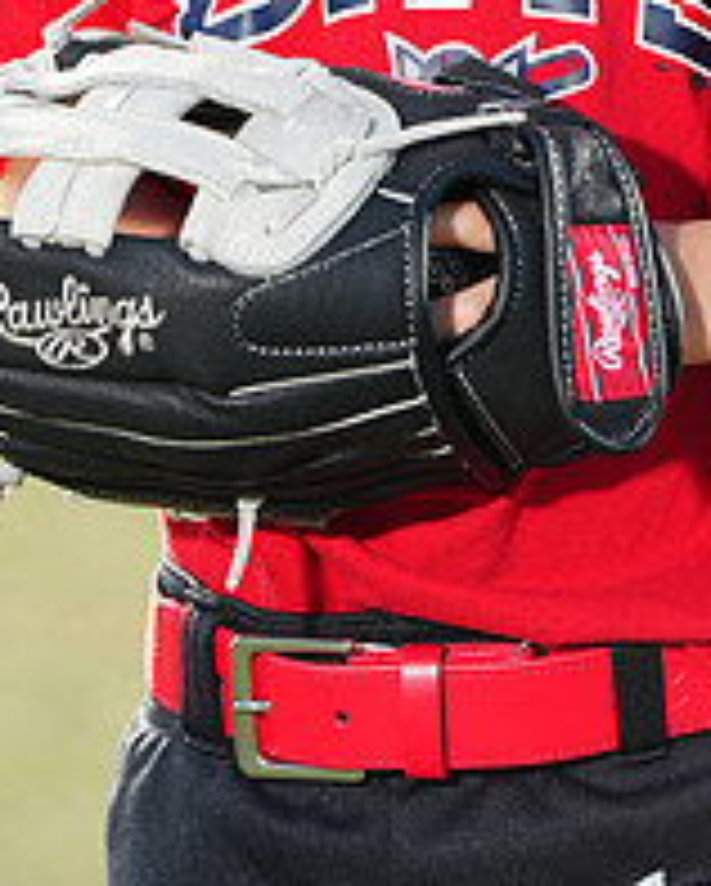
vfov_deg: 4.2
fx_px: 12107
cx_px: 502
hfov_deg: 3.4
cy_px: -396
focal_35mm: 461
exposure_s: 1/250
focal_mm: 167
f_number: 4.5
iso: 100
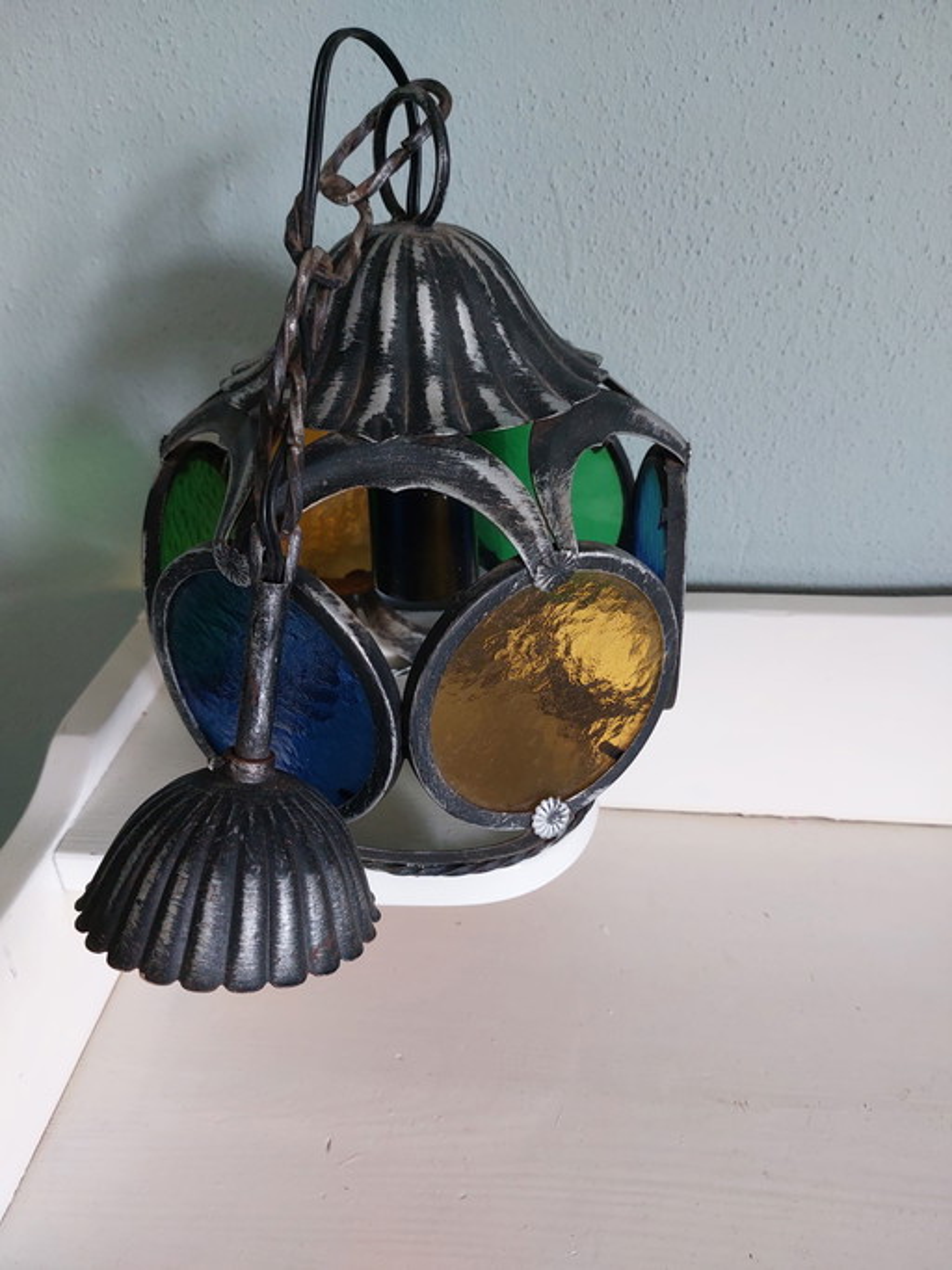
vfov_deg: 71.6
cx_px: 476
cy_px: 635
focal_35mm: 24
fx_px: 880
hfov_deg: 56.8
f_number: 1.8
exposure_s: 1/50
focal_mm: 5.23
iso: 500
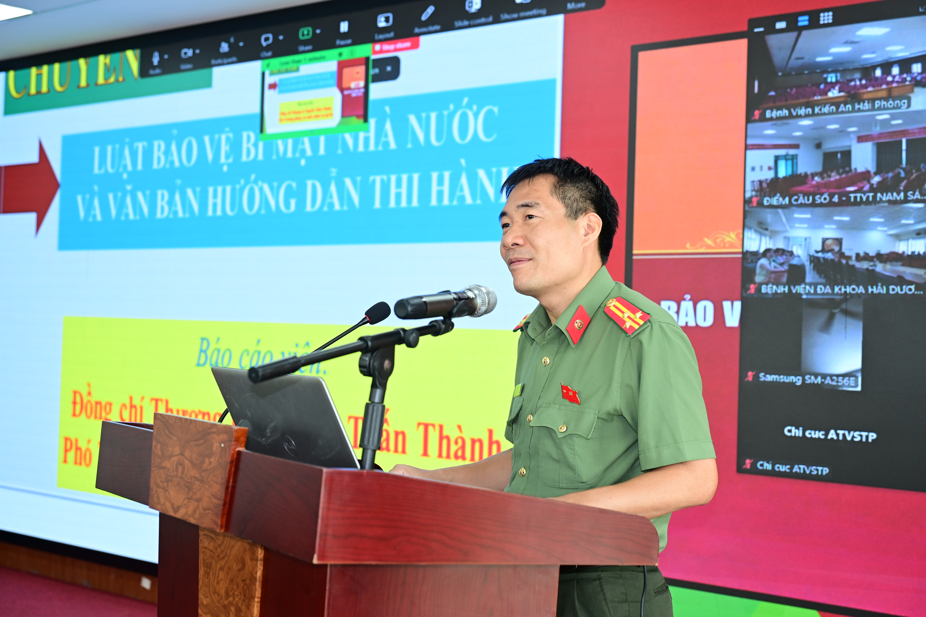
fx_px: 1209
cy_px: 308
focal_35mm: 47
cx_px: 463
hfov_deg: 41.9
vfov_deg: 28.6
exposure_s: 1/160
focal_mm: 47
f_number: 4
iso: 800
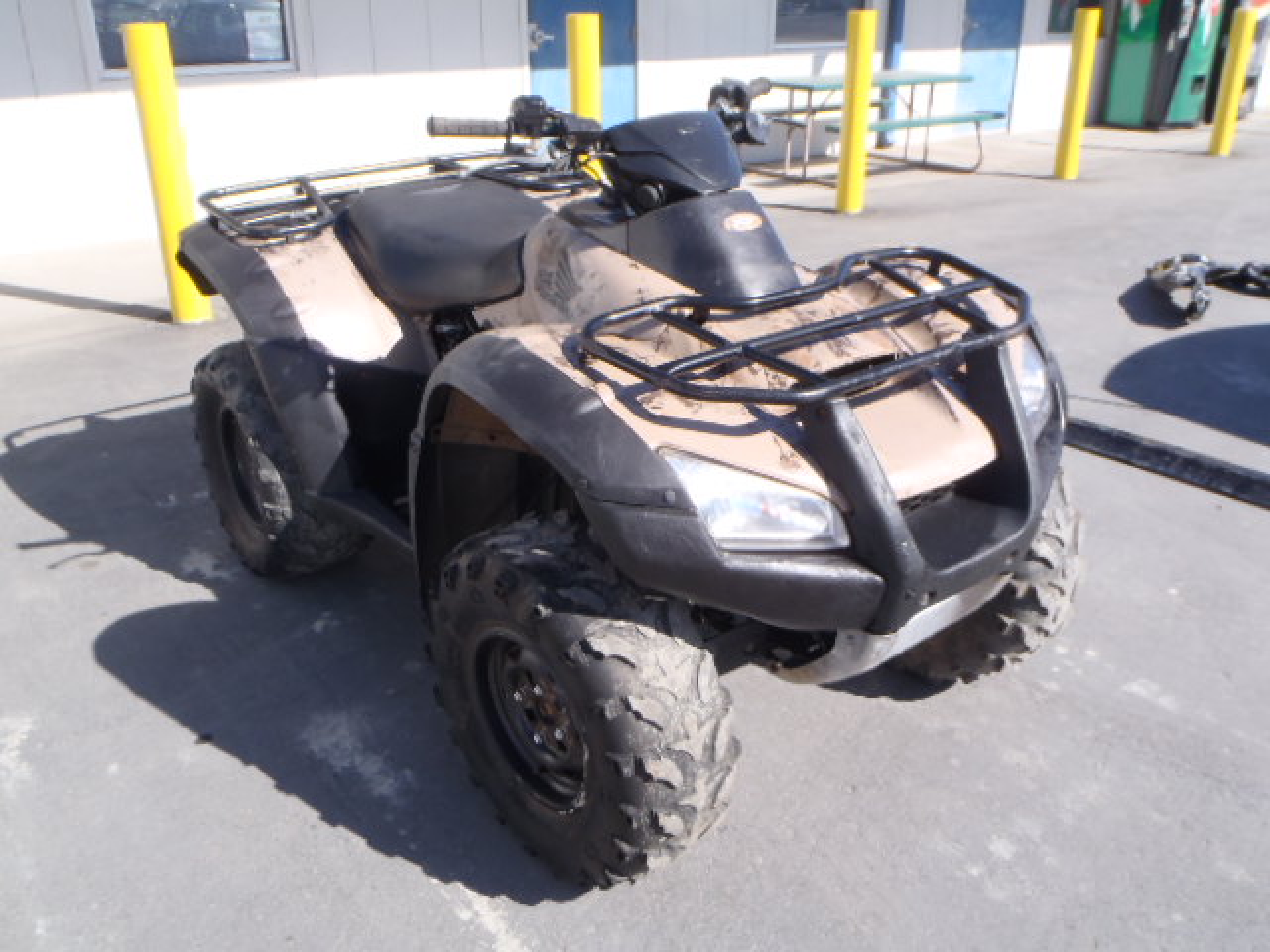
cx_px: 635
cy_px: 476
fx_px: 1027
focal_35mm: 28
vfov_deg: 49.7
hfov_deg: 63.4
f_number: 4.5
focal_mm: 5
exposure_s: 1/320
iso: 80
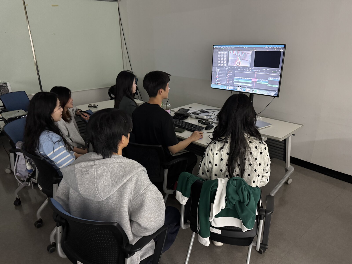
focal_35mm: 24
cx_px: 176
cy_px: 132
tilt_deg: -21.8
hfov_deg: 71.6
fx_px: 244
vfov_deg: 56.8
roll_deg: +4.3
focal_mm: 6.76
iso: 1000
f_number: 1.78
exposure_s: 1/40
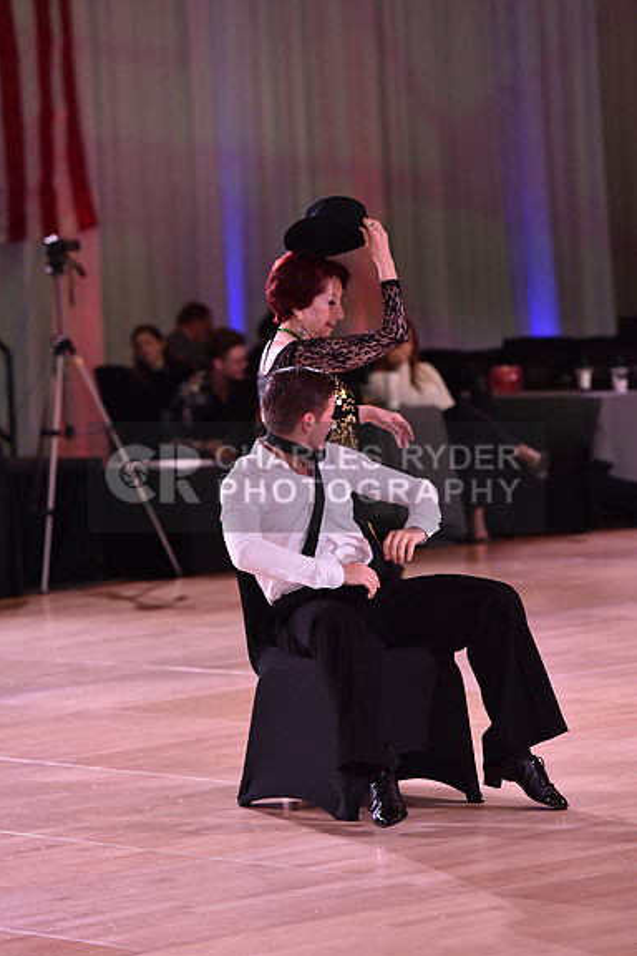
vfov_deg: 13.2
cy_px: 478
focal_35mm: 156
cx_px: 318
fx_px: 4140
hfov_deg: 8.8
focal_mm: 155
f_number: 4
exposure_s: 1/250
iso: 1600
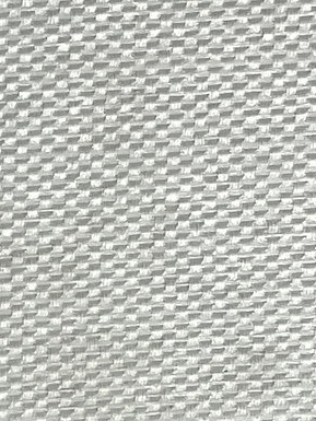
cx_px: -615
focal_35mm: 180
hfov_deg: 7.3
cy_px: 523
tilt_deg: -85.1
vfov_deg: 10.8
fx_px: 2190
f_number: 1.6
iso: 32
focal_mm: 4.2
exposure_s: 1/469
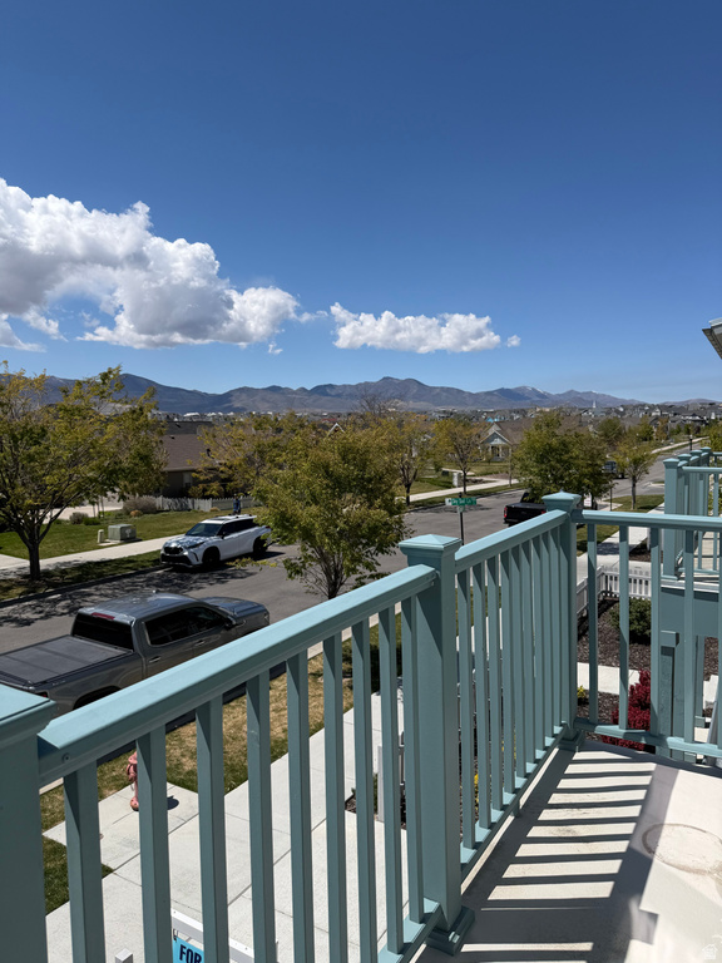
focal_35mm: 24
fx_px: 667
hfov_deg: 56.8
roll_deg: +1.1
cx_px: 361
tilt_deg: -4.0
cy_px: 482
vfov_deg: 71.6
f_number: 1.78
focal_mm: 6.76
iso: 80
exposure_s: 1/8130
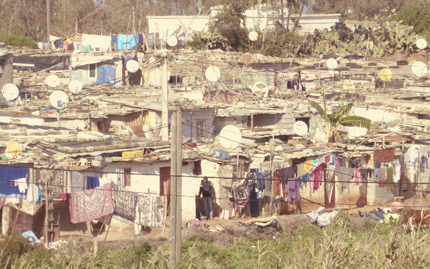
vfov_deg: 3.6
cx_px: 215
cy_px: 136
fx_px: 4324
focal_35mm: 369
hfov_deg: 5.7
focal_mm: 62.1
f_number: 6
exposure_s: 1/320
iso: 80
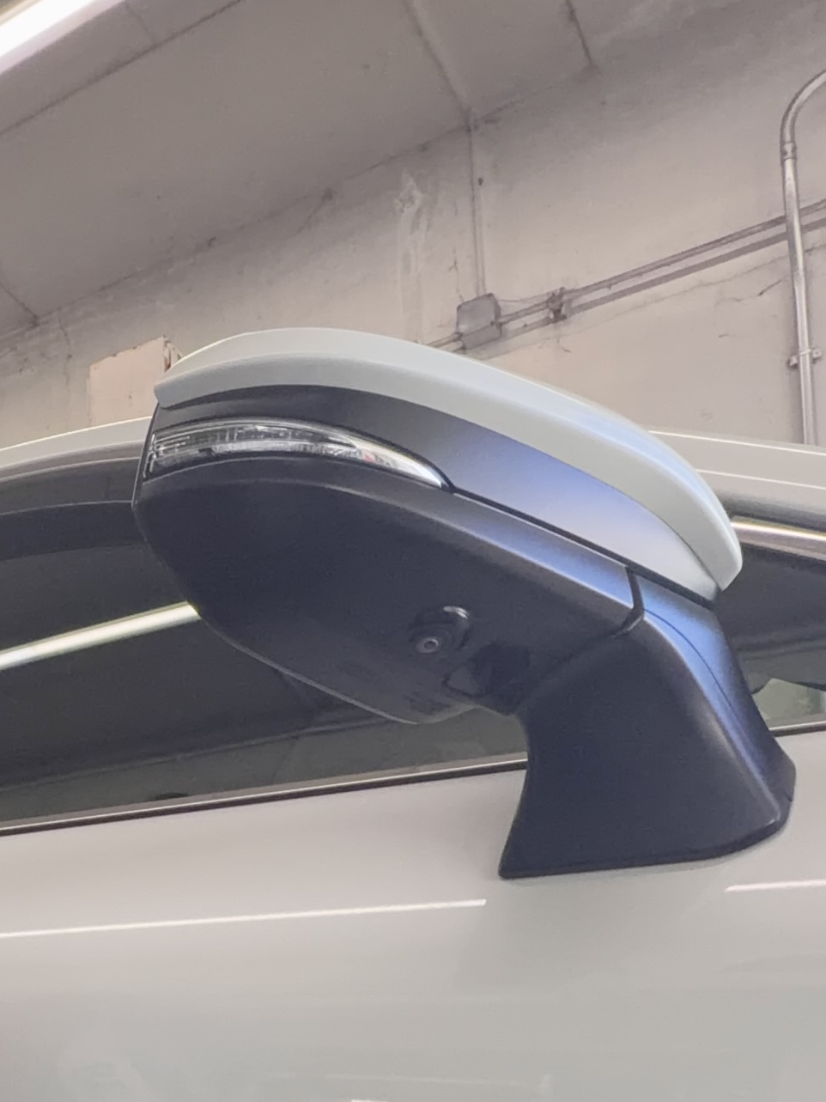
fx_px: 1400
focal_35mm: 44
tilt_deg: +7.0
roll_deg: -1.6
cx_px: -107
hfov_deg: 29.3
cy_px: 1020
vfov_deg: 39.4
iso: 125
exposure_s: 1/120
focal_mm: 2.22
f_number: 2.2
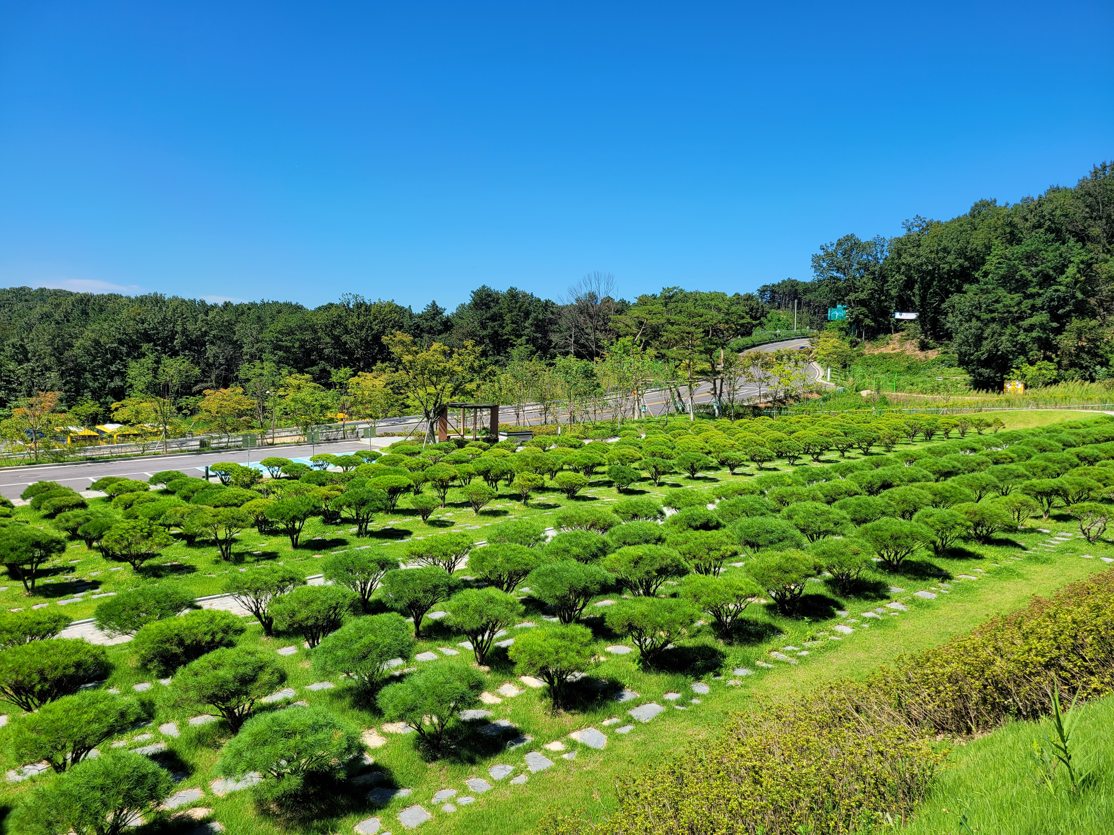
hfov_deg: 67.3
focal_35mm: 26
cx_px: 557
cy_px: 418
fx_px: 837
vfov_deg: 53.1
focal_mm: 5.4
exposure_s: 1/2333
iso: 40
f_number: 1.8
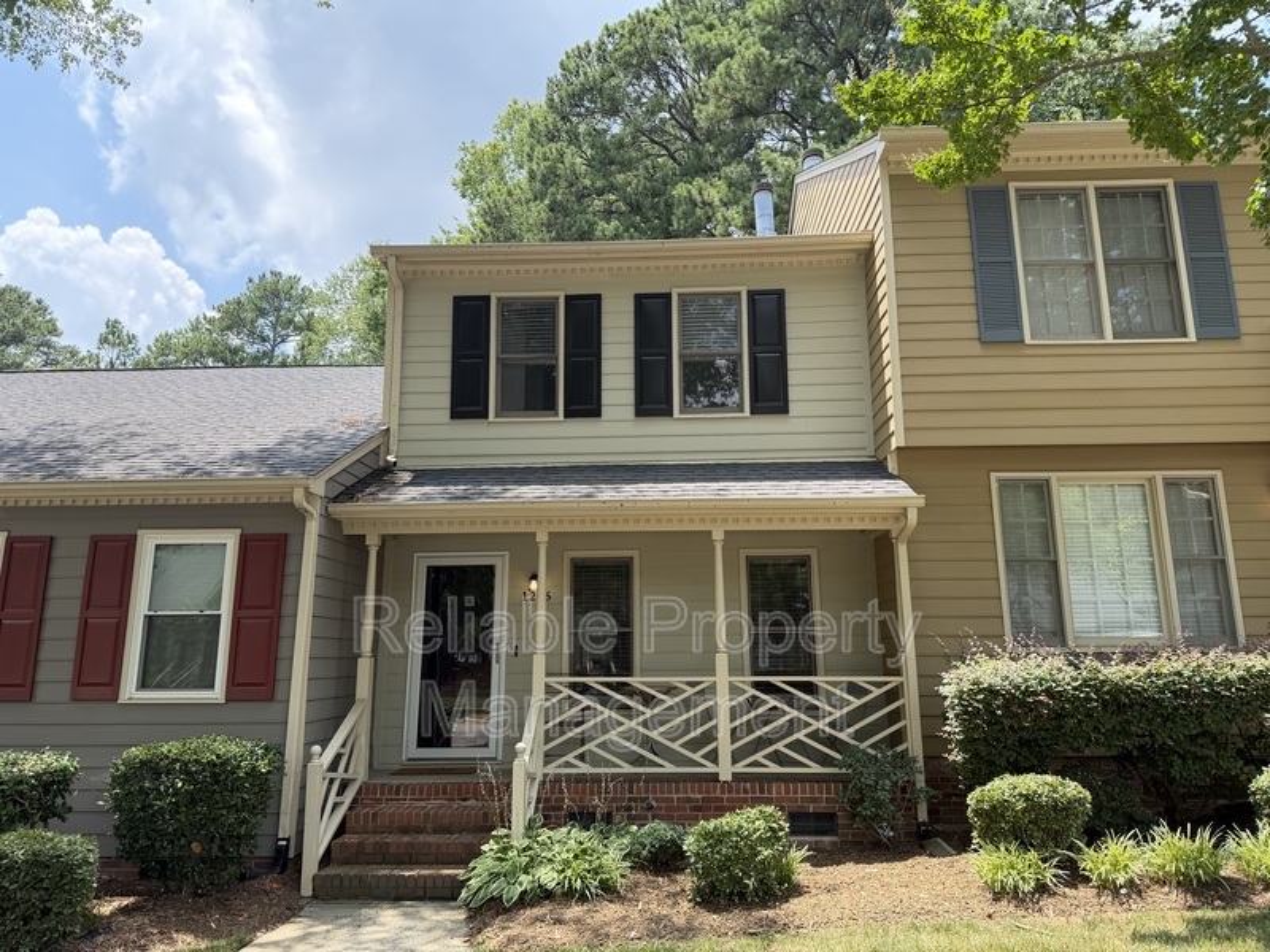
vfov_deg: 56.8
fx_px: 881
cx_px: 635
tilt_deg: +13.0
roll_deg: +1.8
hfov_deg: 71.6
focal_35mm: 24
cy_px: 476
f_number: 1.78
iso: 80
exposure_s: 1/1139
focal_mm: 6.76
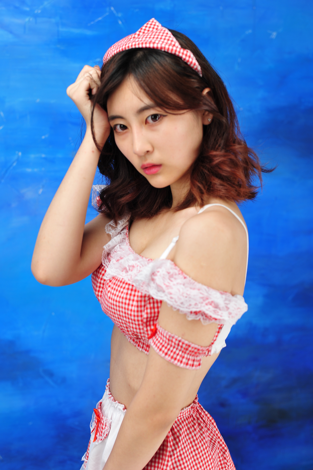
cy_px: 235
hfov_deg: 27.0
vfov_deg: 39.6
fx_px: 653
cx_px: 156
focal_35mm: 50
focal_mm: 50
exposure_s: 1/125
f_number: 4
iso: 320
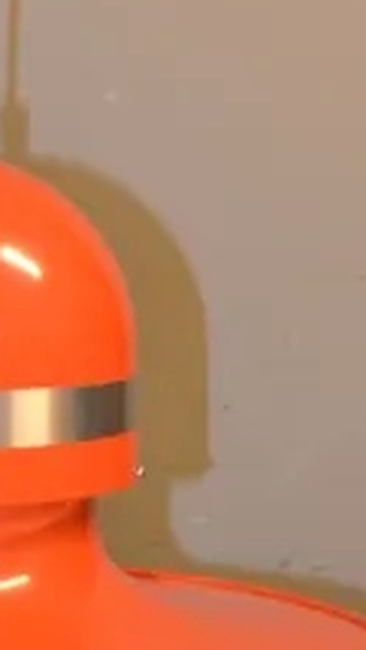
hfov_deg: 11.4
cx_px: -42
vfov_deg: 20.2
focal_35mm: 105
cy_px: 187
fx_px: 1811
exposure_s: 1/60
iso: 1600
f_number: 4
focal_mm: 24
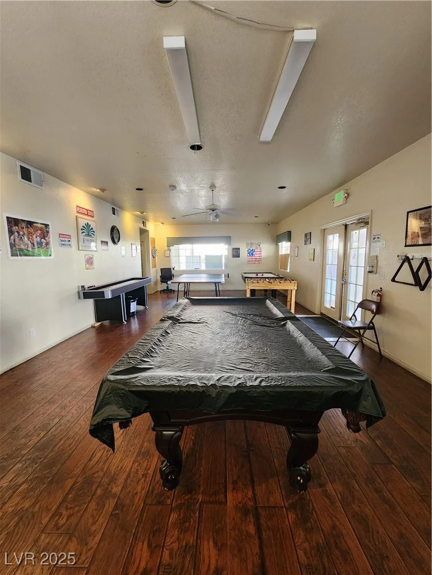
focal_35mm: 13
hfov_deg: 89.9
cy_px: 288
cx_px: 216
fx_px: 216
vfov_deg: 106.2
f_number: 2.2
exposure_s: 1/40
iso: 320
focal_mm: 2.2
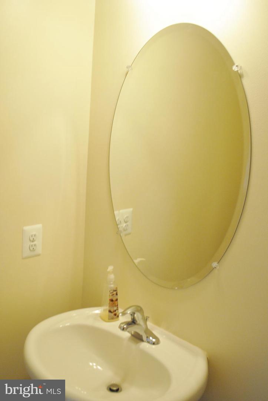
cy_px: 200
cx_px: 134
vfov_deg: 49.5
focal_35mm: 39
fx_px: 434
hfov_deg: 34.3
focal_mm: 26
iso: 400
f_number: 4.2
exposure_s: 1/25
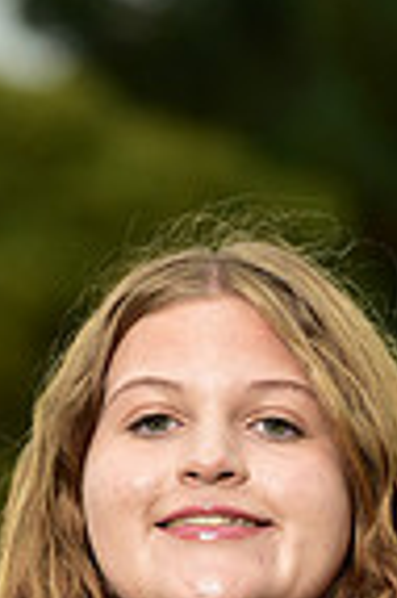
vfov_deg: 2.9
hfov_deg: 1.9
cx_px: 290
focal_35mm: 712
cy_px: 887
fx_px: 11805
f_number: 5.6
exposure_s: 1/250
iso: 500
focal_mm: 175
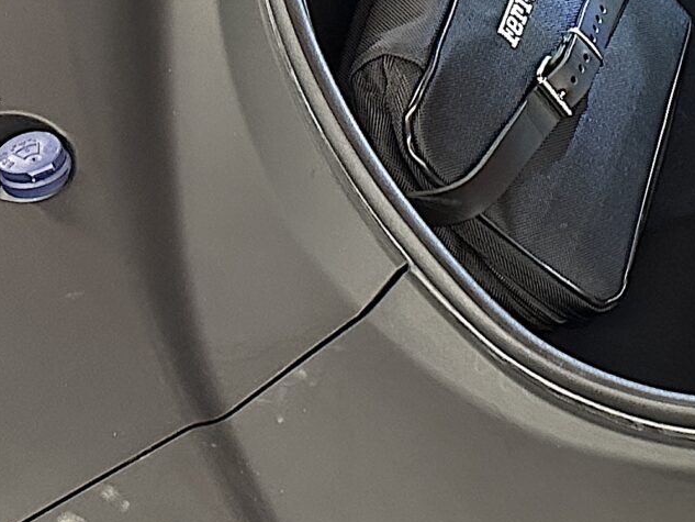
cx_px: 1191
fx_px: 1948
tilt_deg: -46.5
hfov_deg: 17.2
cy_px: 202
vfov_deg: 15.2
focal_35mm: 97
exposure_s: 1/33
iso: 800
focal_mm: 6.86
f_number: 1.78
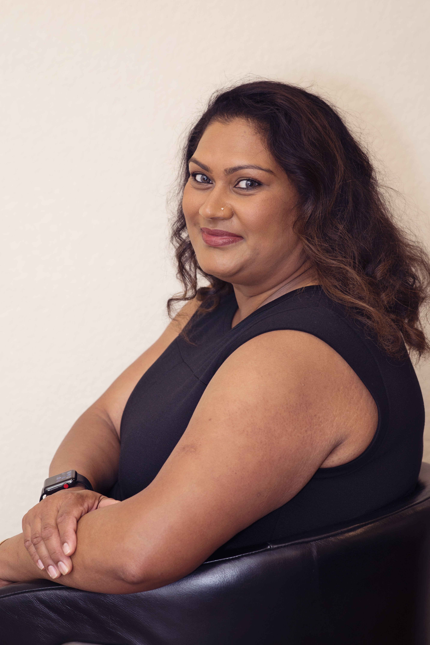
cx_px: 215
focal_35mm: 85
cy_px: 322
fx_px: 1521
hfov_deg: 16.1
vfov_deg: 23.9
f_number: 5.6
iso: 1000
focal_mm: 85
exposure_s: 1/125
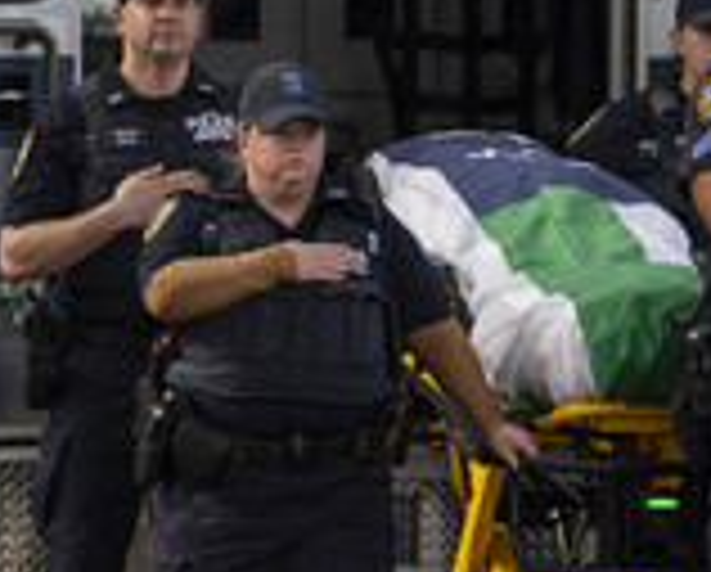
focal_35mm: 498
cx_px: 266
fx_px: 10499
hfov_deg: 3.9
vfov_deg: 3.1
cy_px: 241
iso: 500
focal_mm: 164
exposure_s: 1/1250
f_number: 2.8
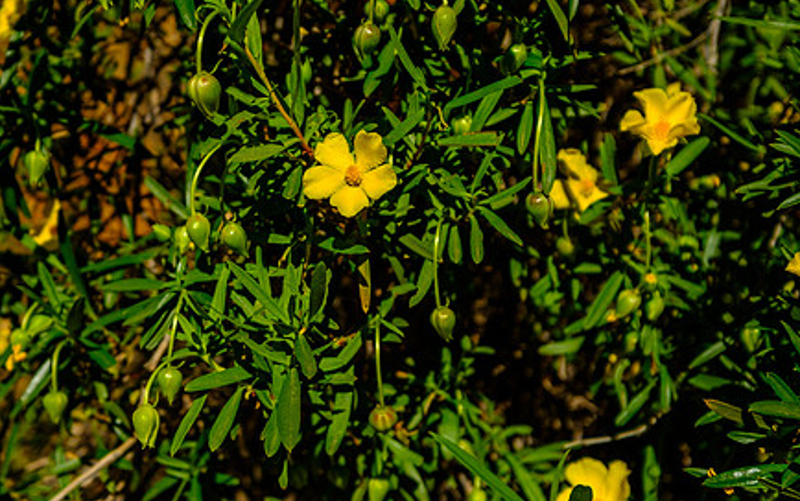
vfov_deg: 26.4
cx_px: 295
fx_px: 1069
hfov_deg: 40.7
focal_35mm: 49
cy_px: 237
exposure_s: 1/7000
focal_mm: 24
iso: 400
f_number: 4
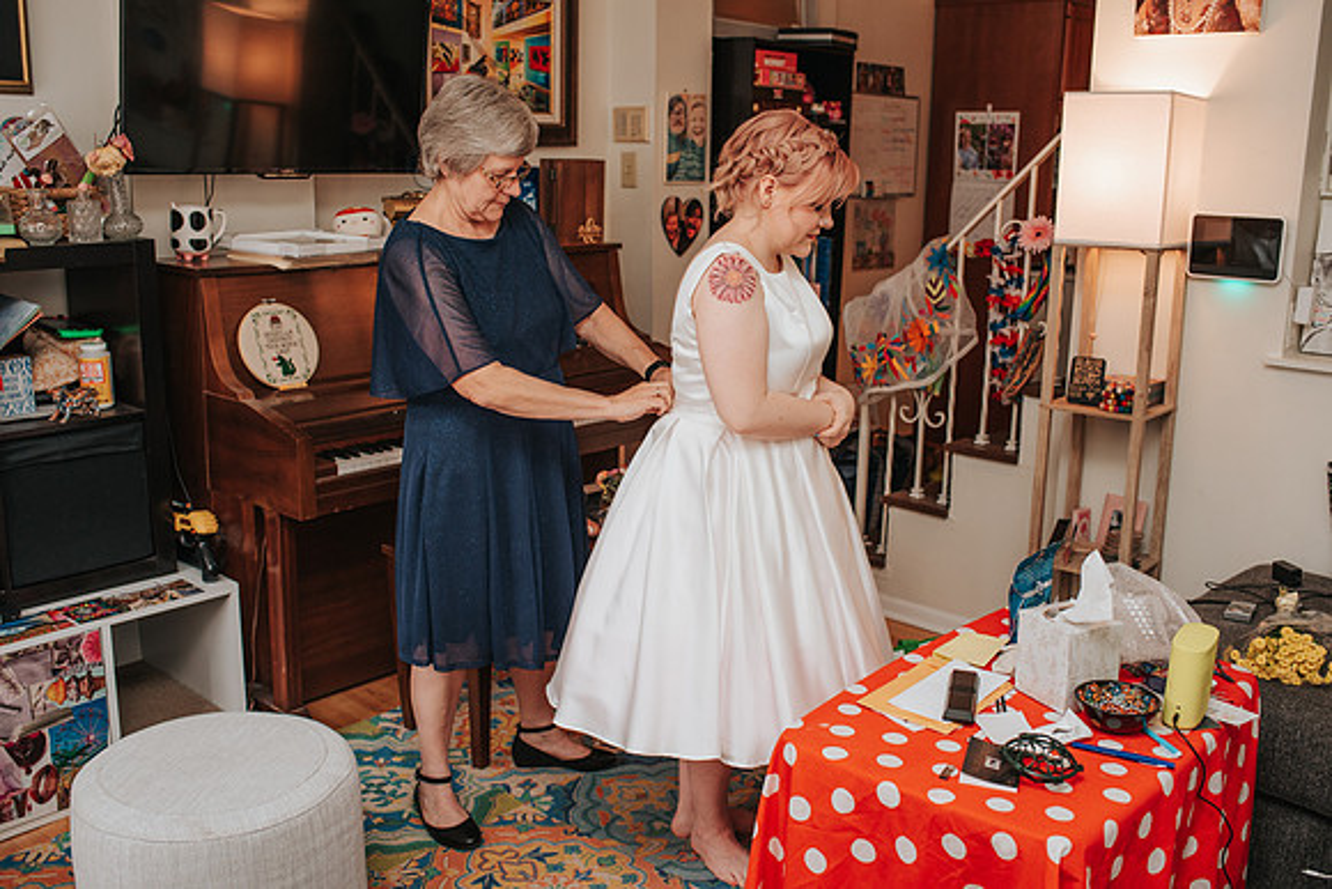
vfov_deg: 37.9
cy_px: 444
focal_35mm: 35
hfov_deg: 54.4
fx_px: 1295
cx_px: 666
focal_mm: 35
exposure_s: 1/160
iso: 800
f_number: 4
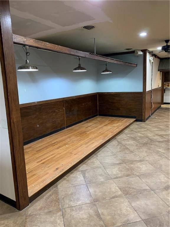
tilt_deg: -9.8
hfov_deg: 53.1
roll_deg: +2.6
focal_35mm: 26
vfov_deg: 67.3
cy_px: 114
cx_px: 85
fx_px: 170
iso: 320
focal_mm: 4.25
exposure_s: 1/40
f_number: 1.8
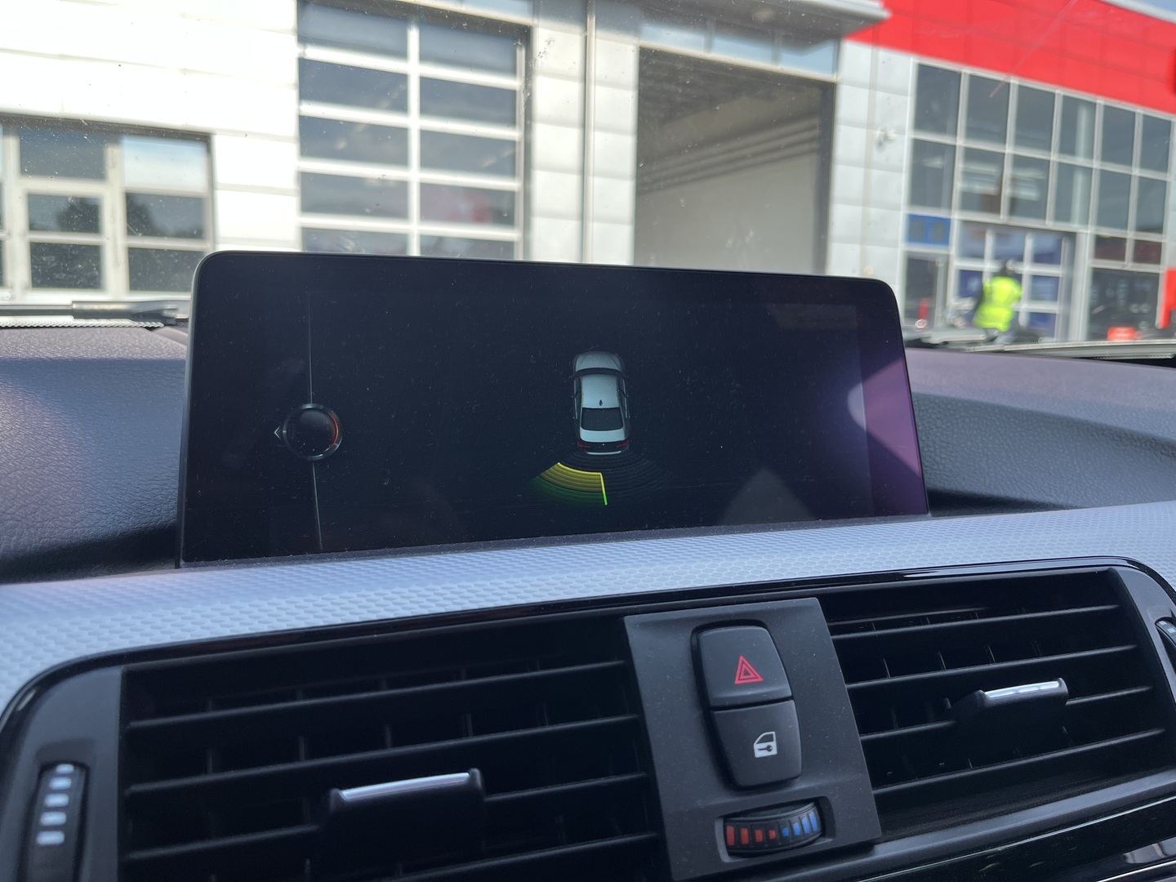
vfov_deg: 53.1
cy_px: 441
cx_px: 588
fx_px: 883
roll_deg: -0.9
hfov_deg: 67.3
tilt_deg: -7.2
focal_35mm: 26
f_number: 1.6
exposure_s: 1/766
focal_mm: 5.1
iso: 50
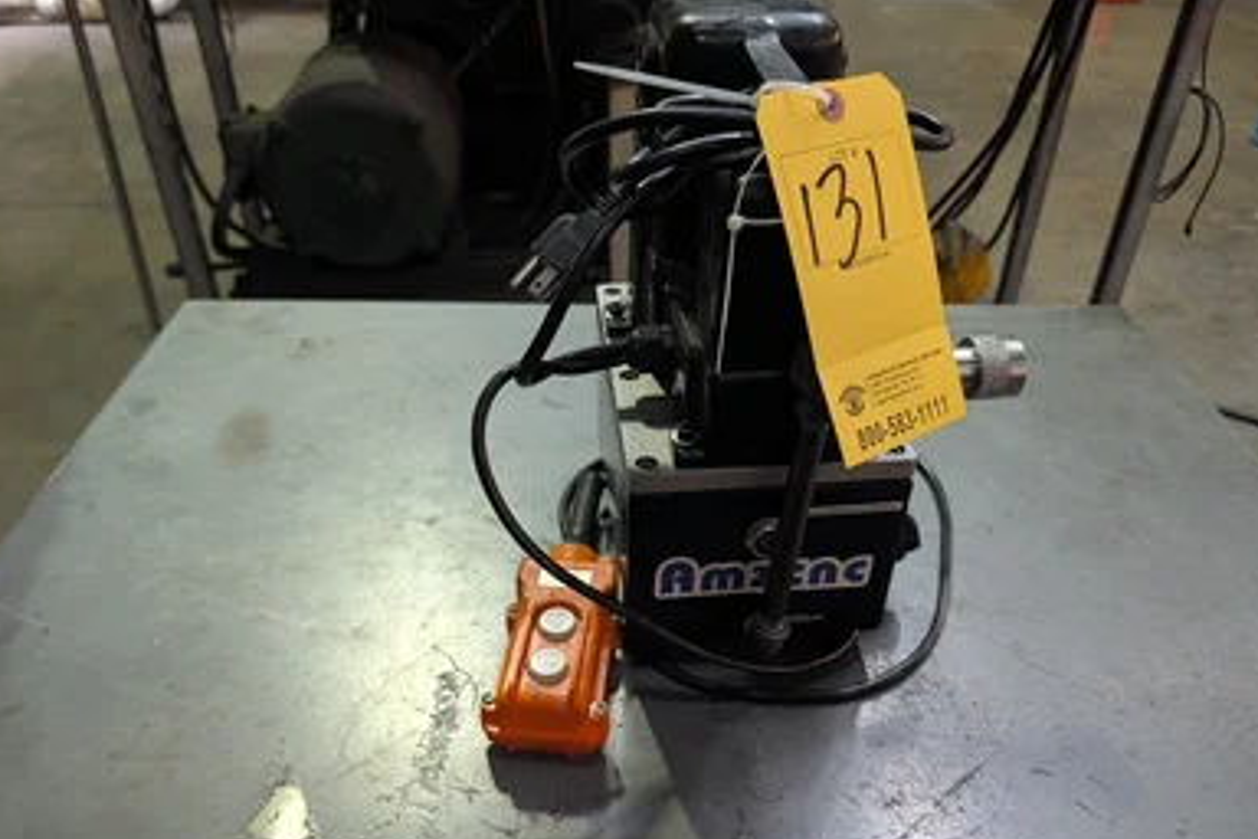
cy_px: 434
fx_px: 908
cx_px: 626
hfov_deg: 69.4
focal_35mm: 26
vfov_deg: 49.5
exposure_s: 1/120
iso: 831
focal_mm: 6.9
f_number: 1.68
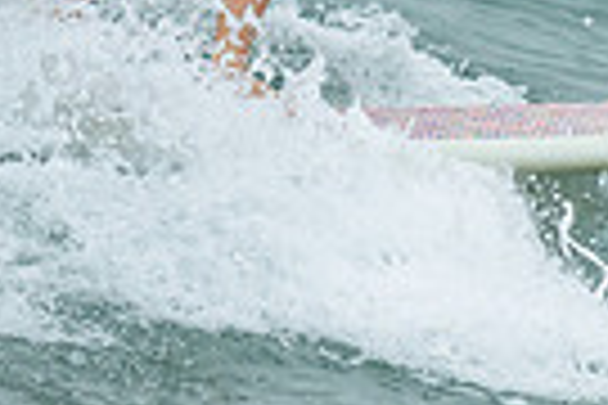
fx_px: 76686
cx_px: 670
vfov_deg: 0.3
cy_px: -26
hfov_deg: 0.5
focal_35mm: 4541
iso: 280
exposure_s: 1/2000
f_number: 6.3
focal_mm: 800
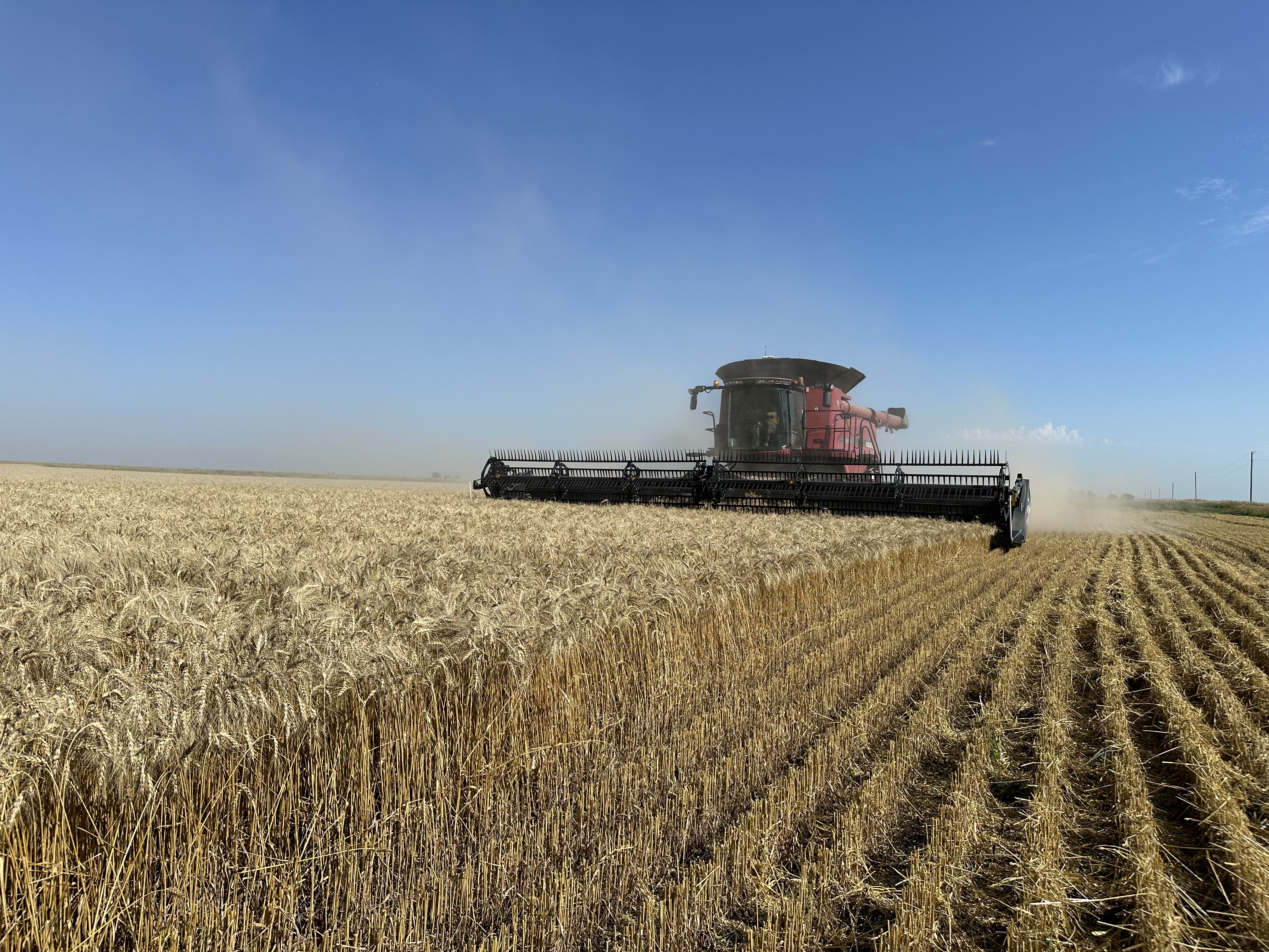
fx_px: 880
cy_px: 476
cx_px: 634
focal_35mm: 24
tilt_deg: +1.7
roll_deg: -1.7
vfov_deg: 56.8
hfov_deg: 71.6
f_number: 1.78
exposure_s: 1/6623
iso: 80
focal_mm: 6.86
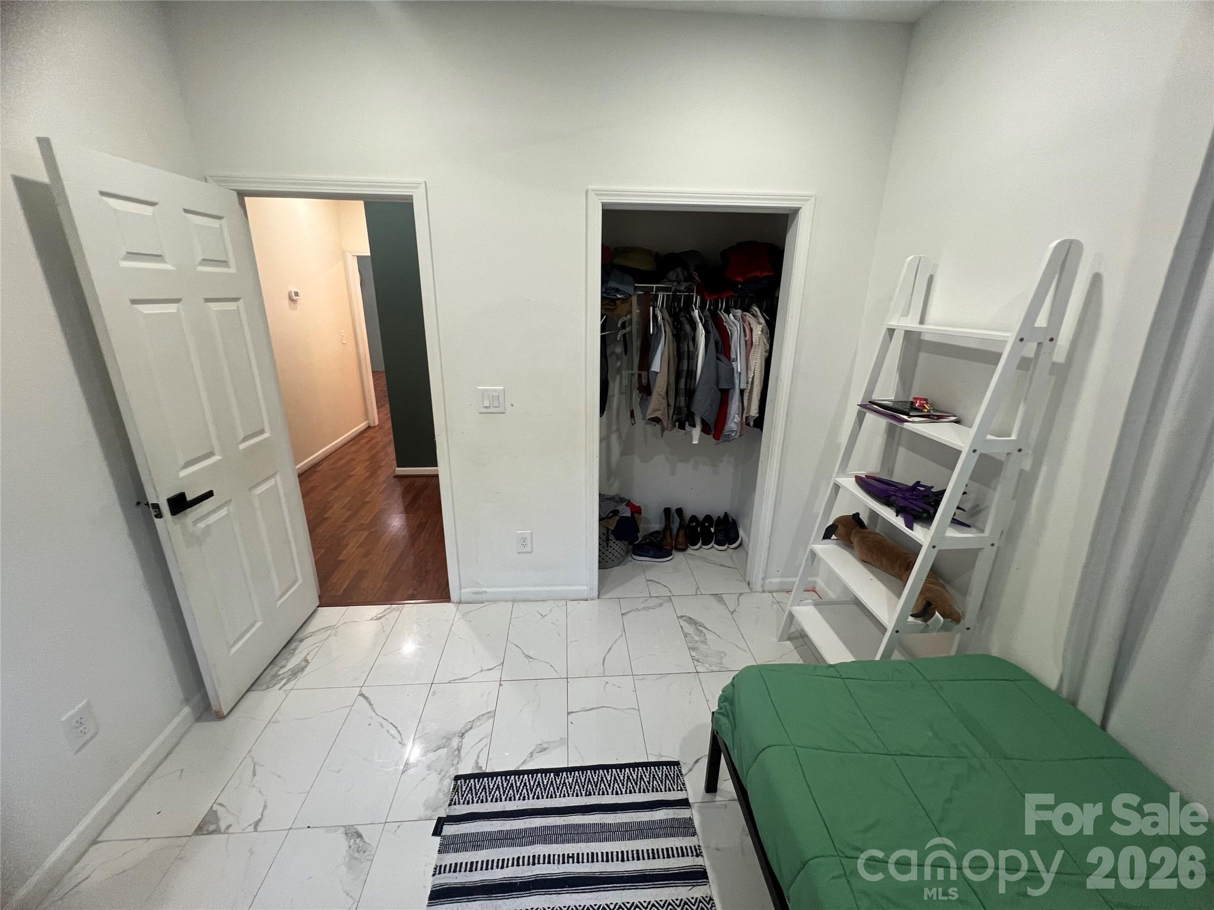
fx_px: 456
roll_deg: -0.9
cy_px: 455
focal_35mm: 13
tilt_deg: -16.3
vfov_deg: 89.9
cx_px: 607
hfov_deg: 106.2
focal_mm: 1.57
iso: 160
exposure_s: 1/60
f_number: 1.8
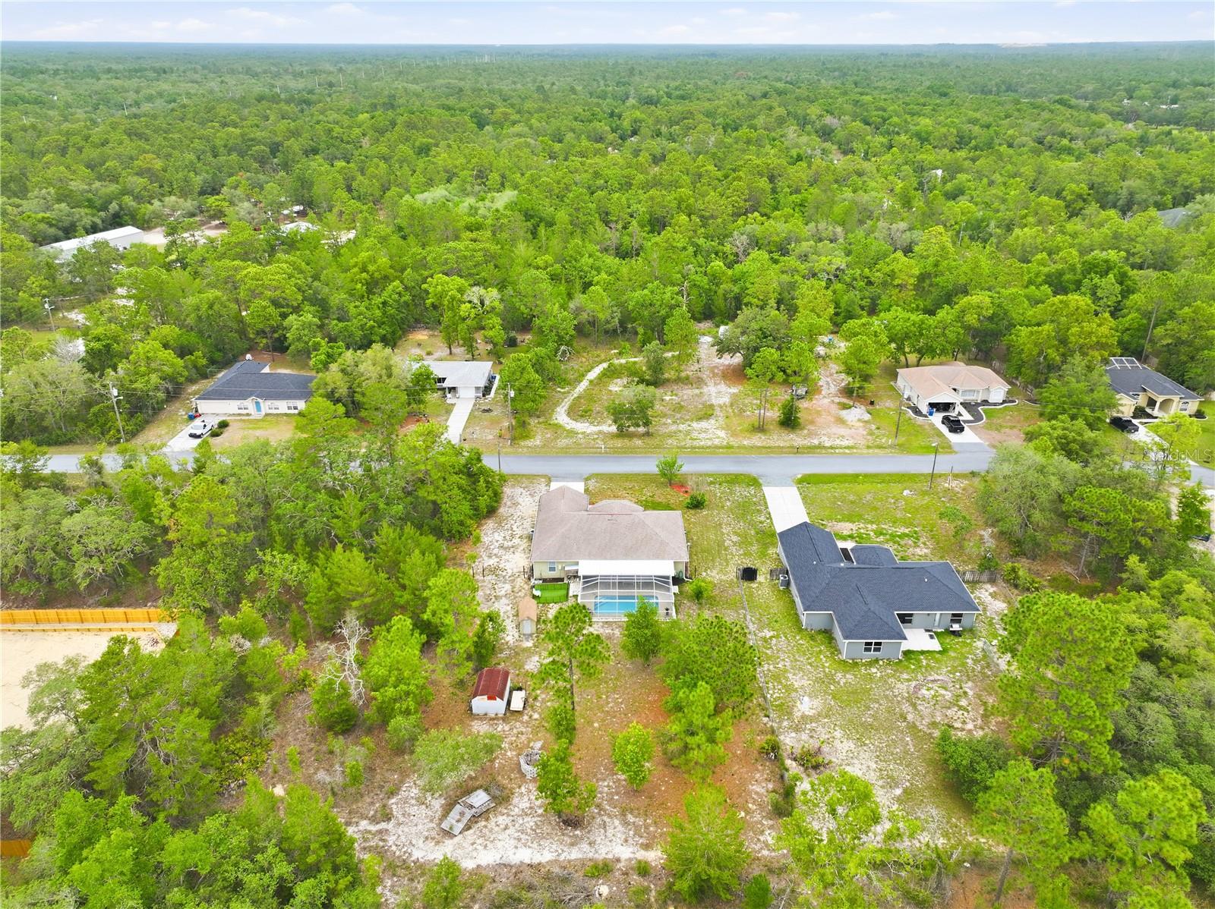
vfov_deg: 56.8
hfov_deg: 71.6
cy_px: 454
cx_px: 608
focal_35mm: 24
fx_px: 842
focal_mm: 12.3
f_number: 2.8
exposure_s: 1/15
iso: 130
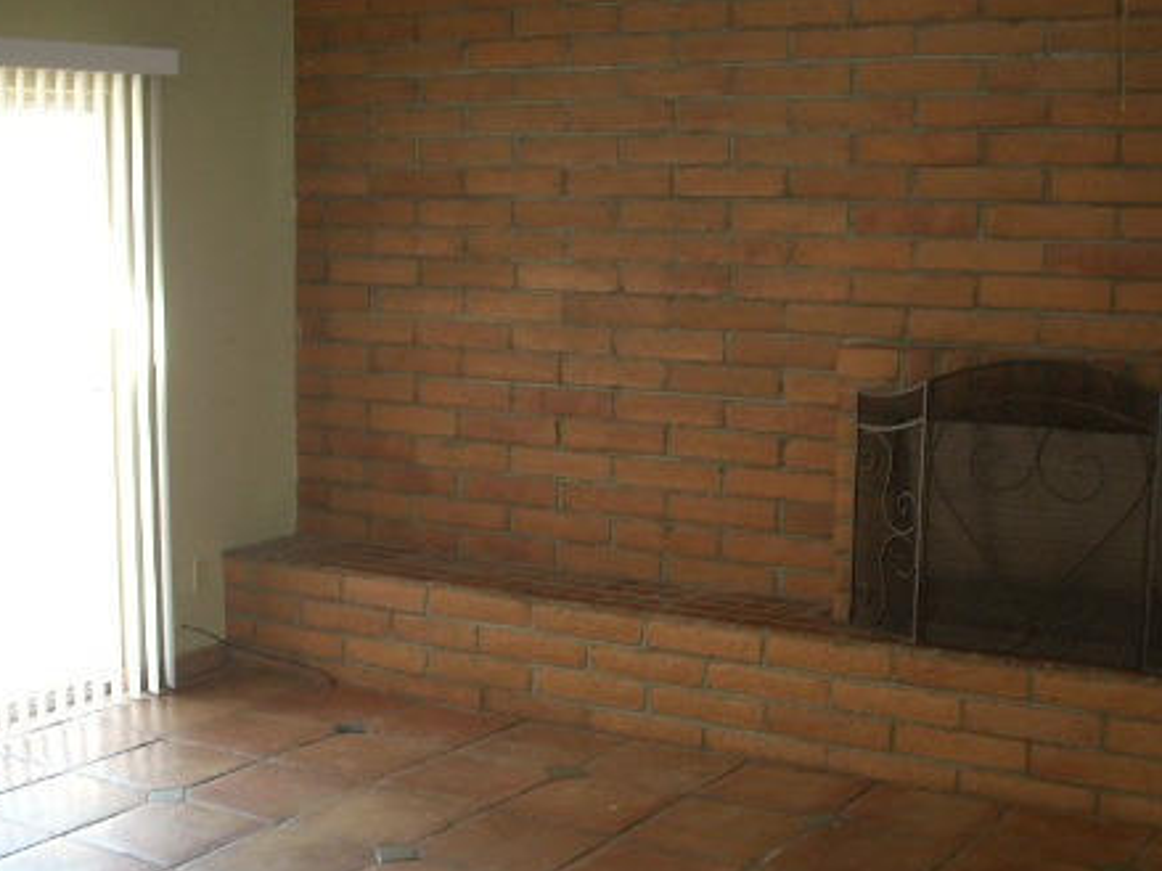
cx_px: 617
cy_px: 413
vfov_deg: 27.0
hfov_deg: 35.5
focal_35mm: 54
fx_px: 1812
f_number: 2.8
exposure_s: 1/30
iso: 100
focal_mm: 6.2
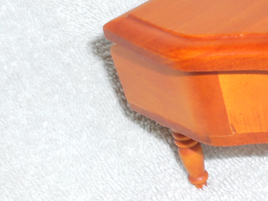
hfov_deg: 18.5
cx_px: 329
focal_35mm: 100
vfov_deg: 14.7
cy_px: 178
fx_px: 774
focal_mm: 5.8
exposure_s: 1/25
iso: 80
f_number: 3.5
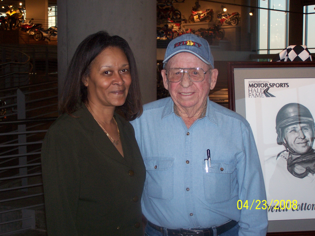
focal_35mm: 67
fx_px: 610
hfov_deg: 29.0
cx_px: 158
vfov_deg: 21.9
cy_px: 118
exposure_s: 1/90
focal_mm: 11.1
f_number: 3.2
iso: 140
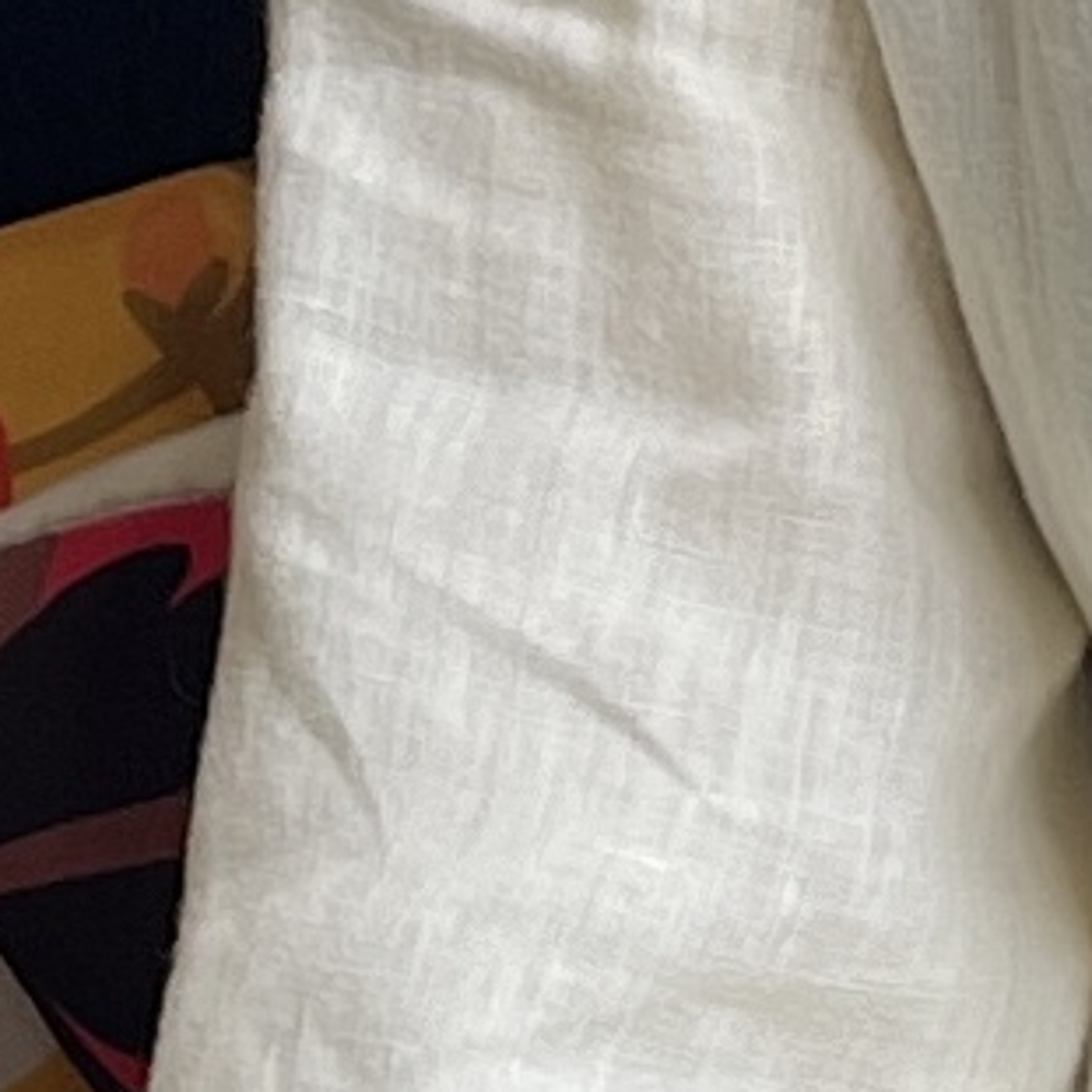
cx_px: 2426
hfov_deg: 9.1
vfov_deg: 8.4
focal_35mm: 177
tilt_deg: -17.3
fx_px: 6317
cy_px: -2103
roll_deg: +19.9
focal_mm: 5.1
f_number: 1.6
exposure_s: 1/121
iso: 40
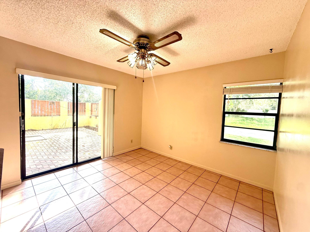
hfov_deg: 102.1
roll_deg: -2.8
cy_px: 116
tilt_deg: -1.7
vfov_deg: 85.7
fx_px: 125
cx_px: 155
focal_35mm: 14
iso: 64
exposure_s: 1/133
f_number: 2.2
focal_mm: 2.22
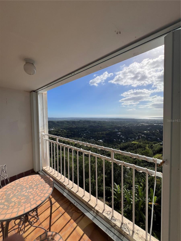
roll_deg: +0.3
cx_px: 90
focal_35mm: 13
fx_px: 91
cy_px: 120
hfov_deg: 89.9
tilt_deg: -3.2
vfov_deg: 106.2
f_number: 1.8
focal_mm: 1.57
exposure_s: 1/5525
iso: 32
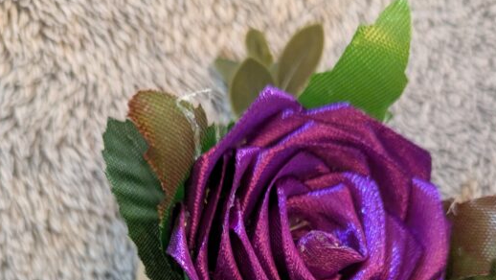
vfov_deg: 25.6
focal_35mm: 42
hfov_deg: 48.3
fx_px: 553
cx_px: 274
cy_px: 332
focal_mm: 5.43
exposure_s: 1/25
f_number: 1.89
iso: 1632
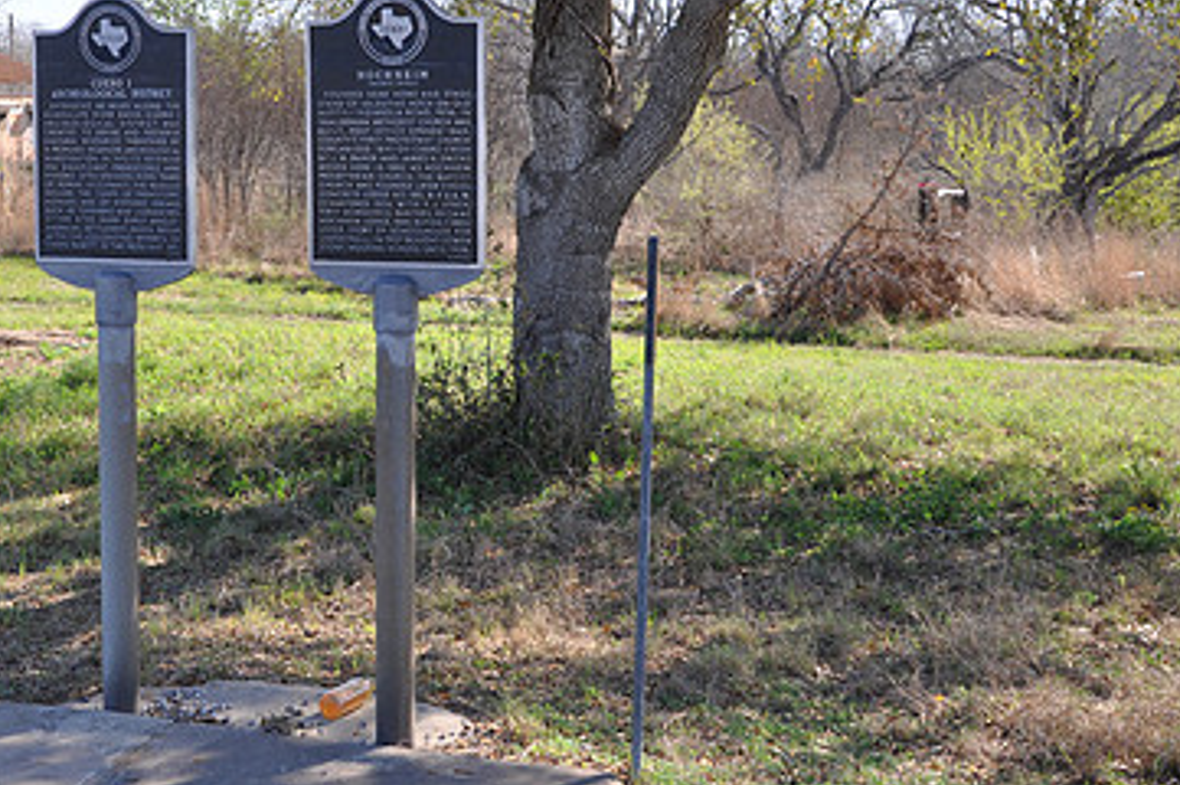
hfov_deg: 36.7
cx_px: 304
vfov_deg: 25.3
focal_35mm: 53
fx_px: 1736
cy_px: 247
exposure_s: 1/60
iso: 200
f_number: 8
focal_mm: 22
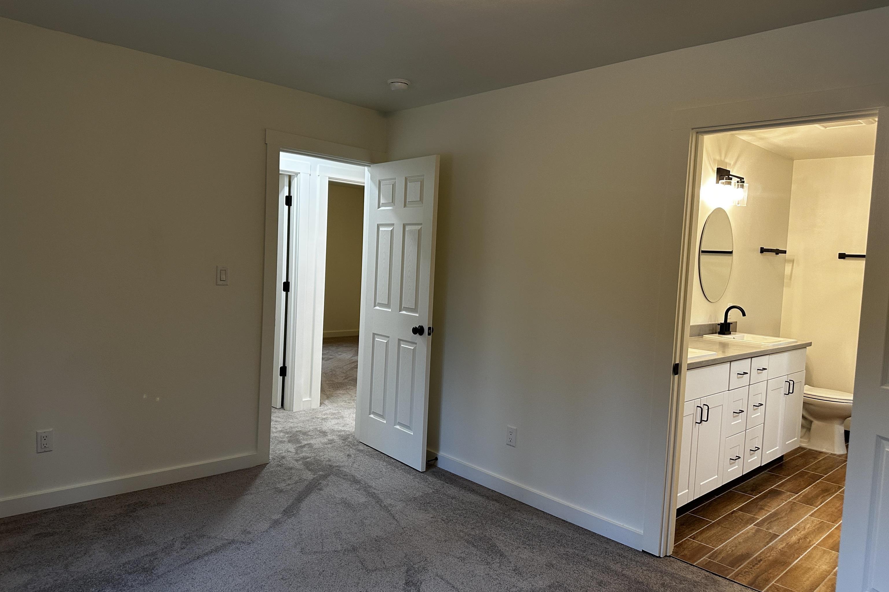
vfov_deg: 51.3
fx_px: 617
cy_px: 287
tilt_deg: -3.9
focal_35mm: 25
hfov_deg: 71.5
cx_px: 445
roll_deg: -4.2
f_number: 1.78
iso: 160
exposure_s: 1/60
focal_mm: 6.86
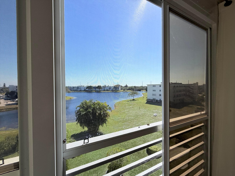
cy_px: 88
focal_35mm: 14
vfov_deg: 85.7
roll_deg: +0.6
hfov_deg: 102.1
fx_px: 95
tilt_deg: +0.4
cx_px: 118
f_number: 2.2
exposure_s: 1/2237
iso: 50
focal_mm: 2.22
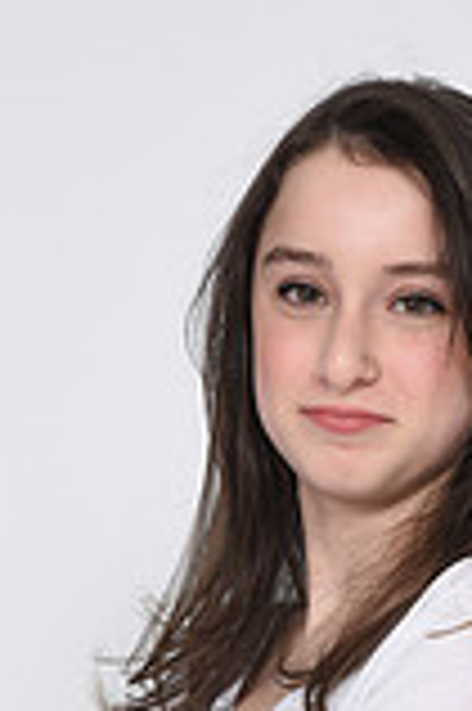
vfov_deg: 10.9
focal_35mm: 184
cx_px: 353
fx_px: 3626
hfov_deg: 7.4
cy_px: 976
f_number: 8
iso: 160
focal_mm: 50
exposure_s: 1/125
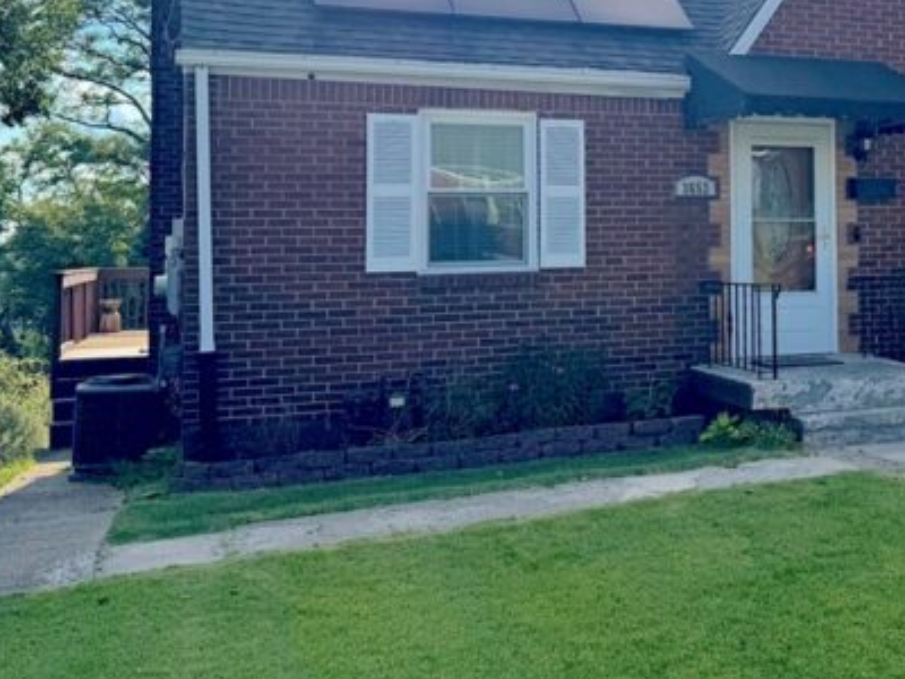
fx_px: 1255
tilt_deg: +4.5
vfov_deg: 29.7
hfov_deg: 37.7
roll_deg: +0.6
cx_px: 772
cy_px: 161
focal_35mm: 48
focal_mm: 6.76
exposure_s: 1/9009
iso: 80
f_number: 1.78
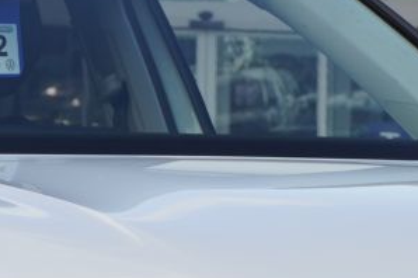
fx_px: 4106
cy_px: 390
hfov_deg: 5.8
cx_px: 65
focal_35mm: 354
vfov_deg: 3.9
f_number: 6.3
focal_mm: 44
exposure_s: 1/100
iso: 100
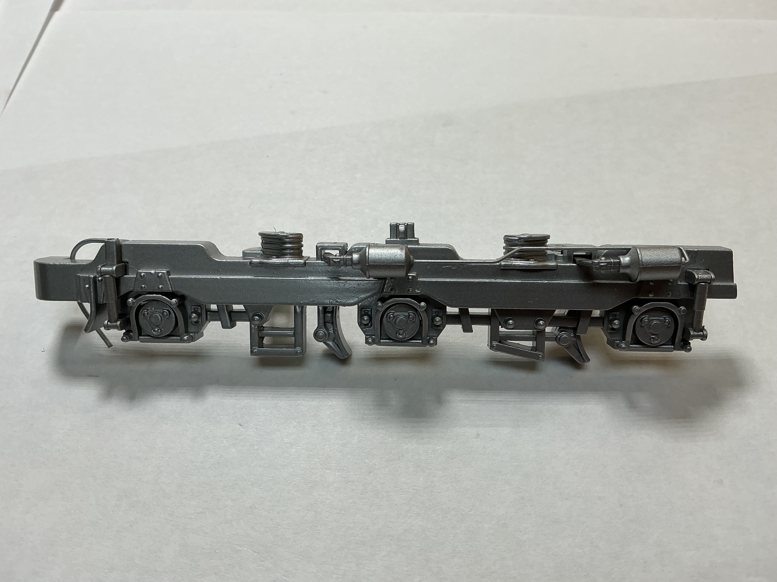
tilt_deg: -54.2
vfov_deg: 48.2
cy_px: 291
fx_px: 651
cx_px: 388
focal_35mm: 29
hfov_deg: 61.7
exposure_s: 1/201
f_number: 1.8
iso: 20
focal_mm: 3
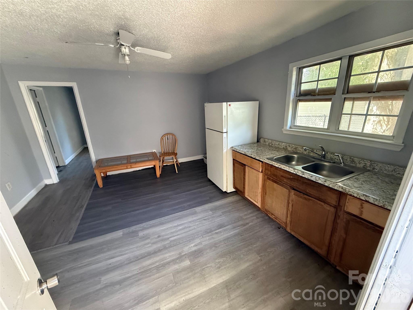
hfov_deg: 102.1
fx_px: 167
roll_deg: +2.4
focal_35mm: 14
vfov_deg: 85.7
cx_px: 206
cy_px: 155
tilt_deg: -16.8
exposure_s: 1/60
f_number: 2.2
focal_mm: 2.22
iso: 800
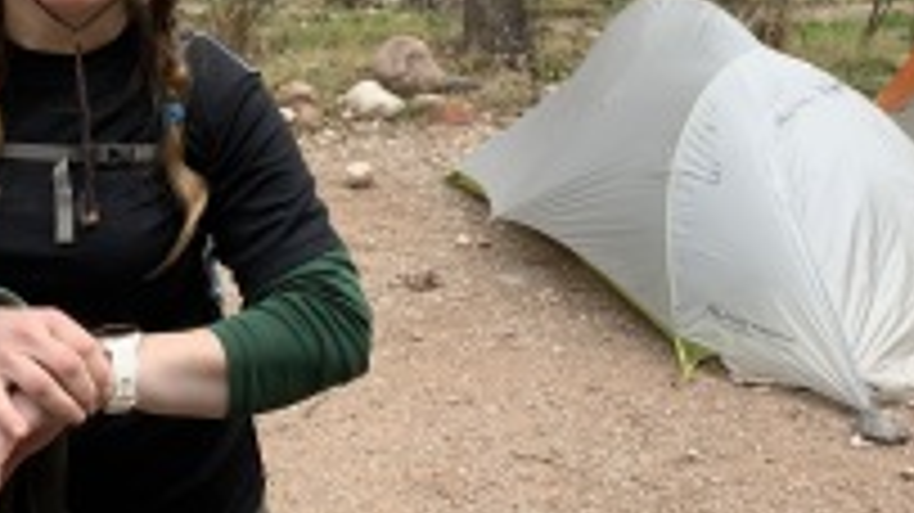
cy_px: 18
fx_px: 1236
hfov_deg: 40.5
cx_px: 405
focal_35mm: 51
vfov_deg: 22.7
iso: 32
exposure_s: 1/122
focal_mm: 4.25
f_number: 1.8
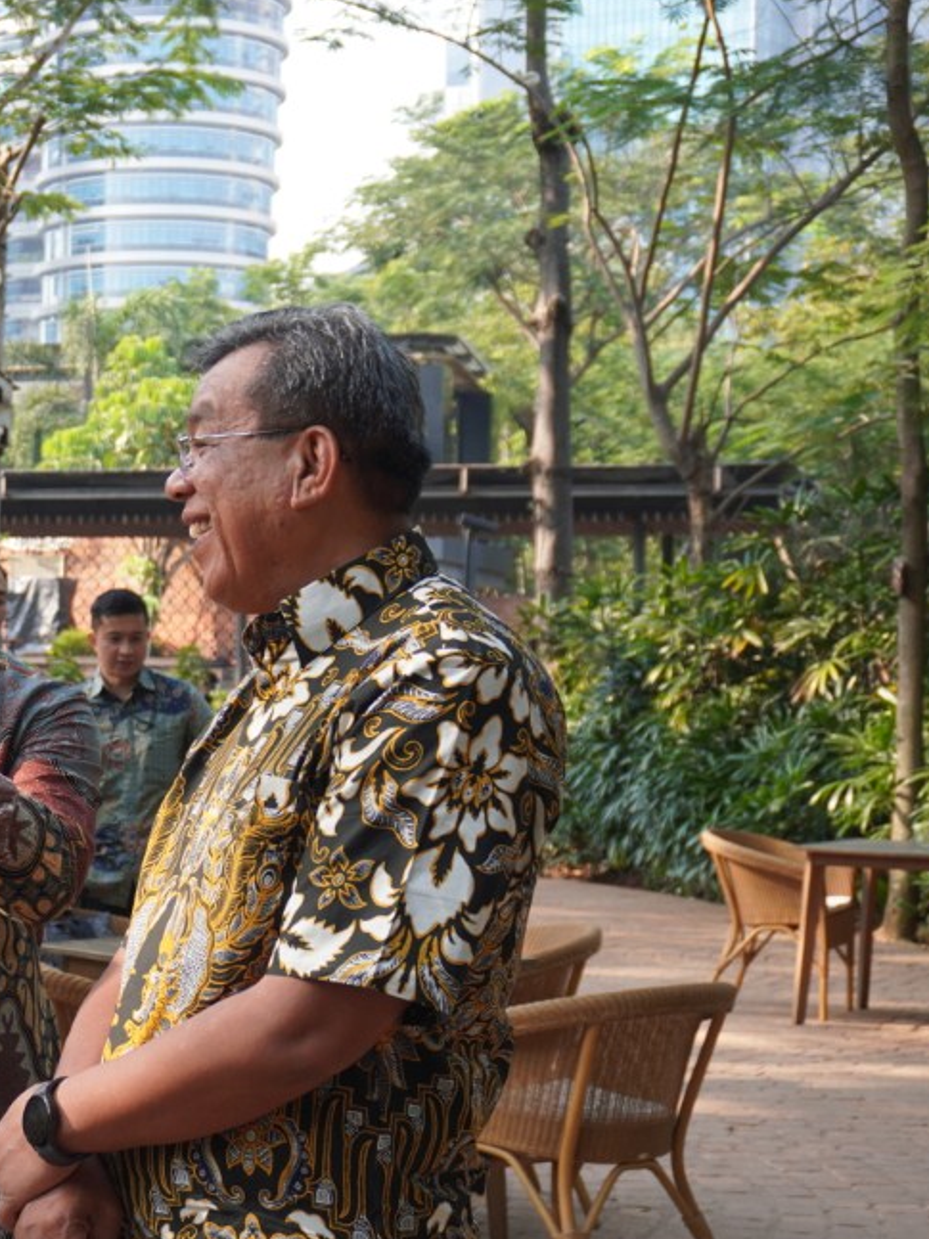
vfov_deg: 25.3
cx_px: -115
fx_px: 2756
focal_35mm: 77
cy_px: 693
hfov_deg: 18.4
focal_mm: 30
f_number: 5
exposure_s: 1/160
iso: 160
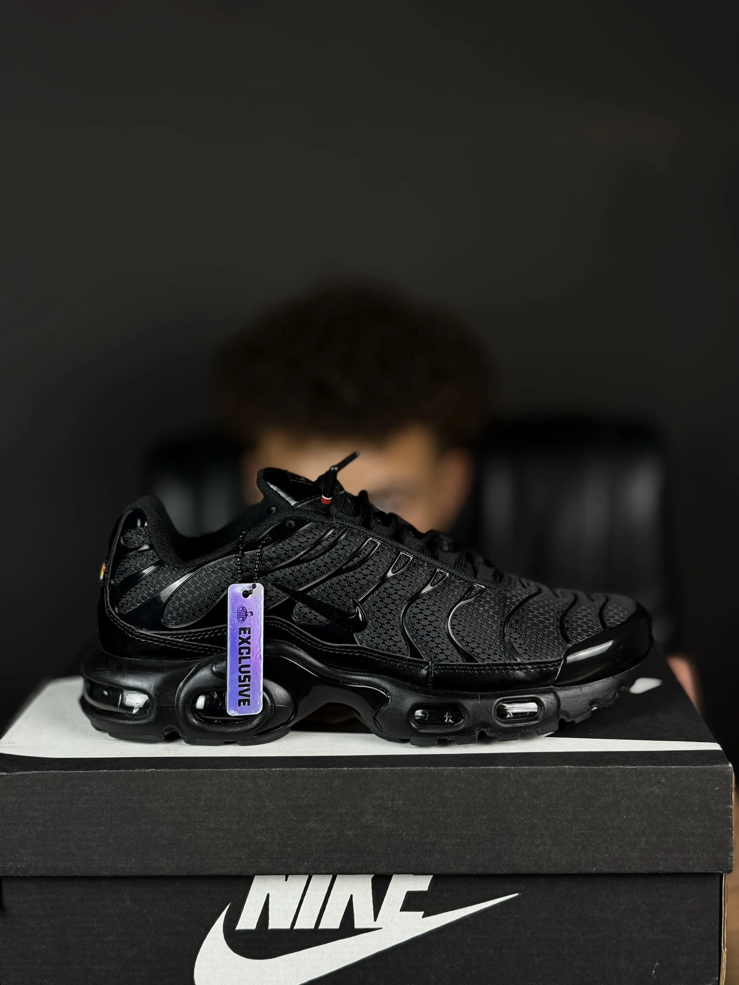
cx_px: 370
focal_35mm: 48
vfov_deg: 39.7
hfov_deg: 30.3
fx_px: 1366
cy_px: 492
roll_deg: +2.2
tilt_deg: -6.4
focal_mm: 6.76
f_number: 1.78
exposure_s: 1/50
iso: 160
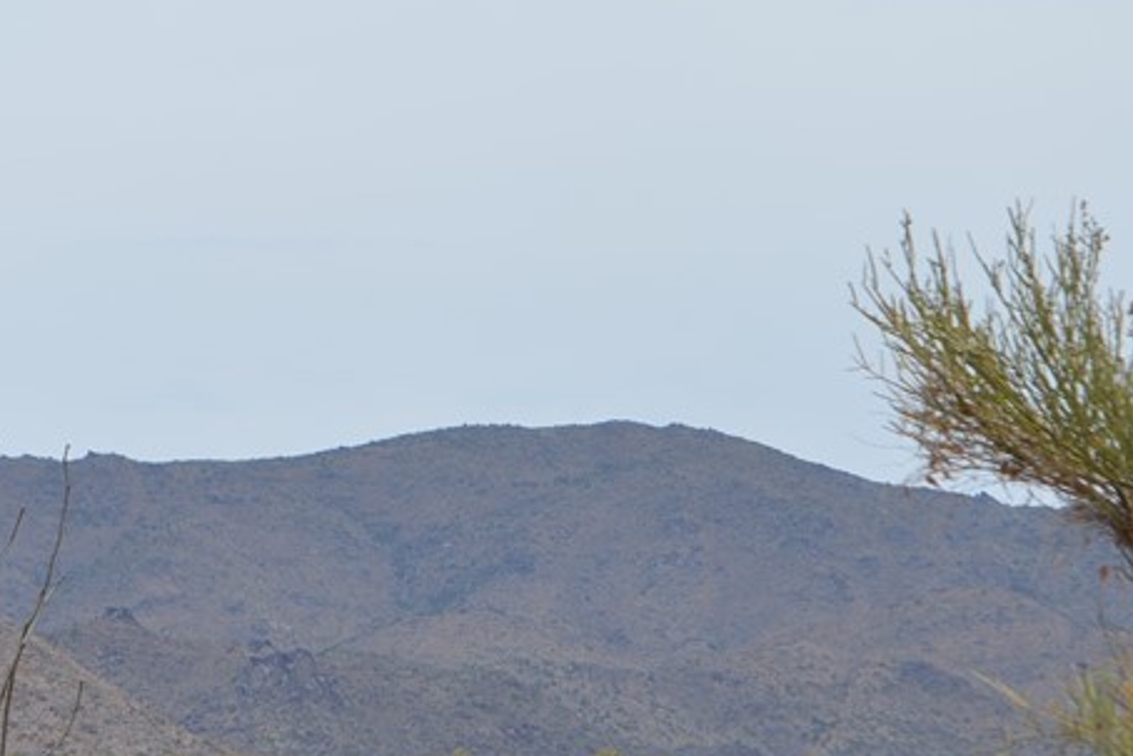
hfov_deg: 10.4
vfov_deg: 7.0
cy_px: 711
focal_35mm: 197
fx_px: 6208
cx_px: 529
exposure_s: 1/250
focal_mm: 55
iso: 100
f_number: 8
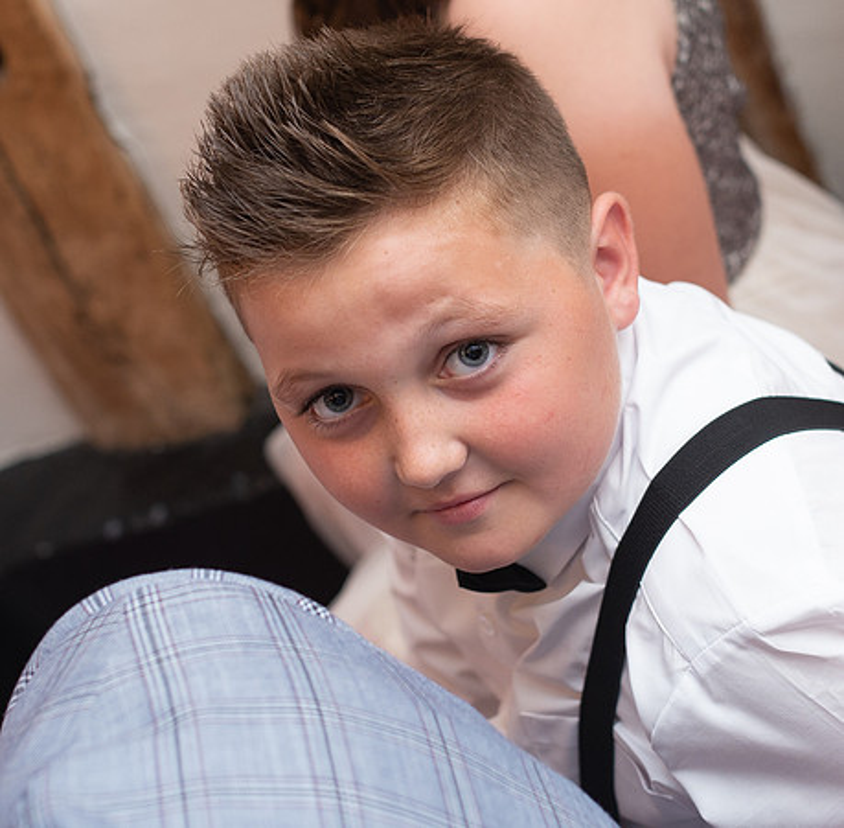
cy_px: 349
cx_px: 442
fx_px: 2160
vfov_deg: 21.7
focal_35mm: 79
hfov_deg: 22.1
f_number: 2.8
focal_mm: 35
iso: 500
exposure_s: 1/100
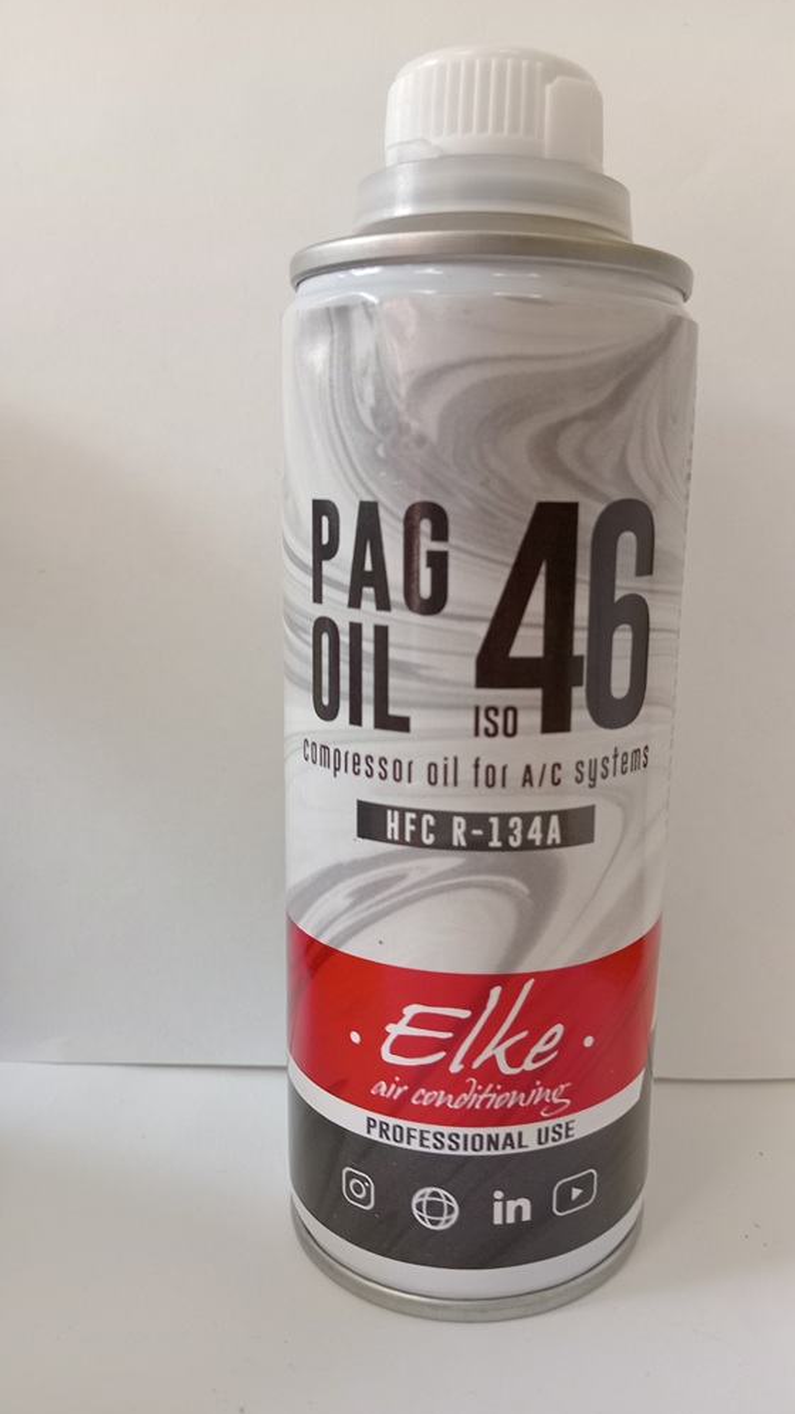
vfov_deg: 67.9
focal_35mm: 28
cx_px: 488
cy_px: 696
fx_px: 1050
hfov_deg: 41.2
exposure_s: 1/25
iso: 418
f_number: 1.8
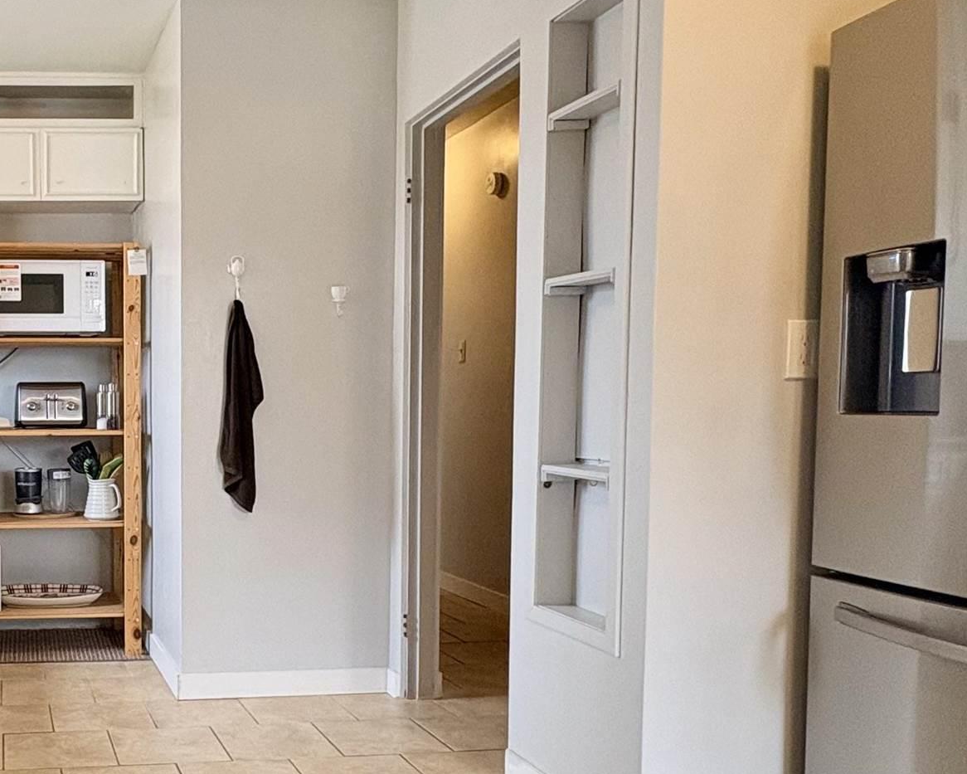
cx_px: 80
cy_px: 472
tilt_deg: -3.6
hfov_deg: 45.2
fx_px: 1030
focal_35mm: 36
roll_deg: +1.1
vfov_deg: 40.9
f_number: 2.2
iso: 160
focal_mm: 2.22
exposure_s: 1/60
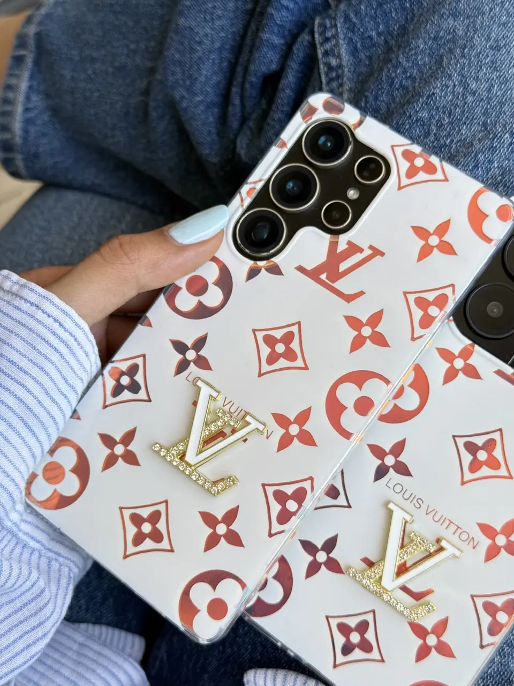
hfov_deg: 30.3
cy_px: 343
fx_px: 950
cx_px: 257
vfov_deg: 39.7
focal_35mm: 48
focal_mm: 6.76
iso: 64
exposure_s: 1/699
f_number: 1.78
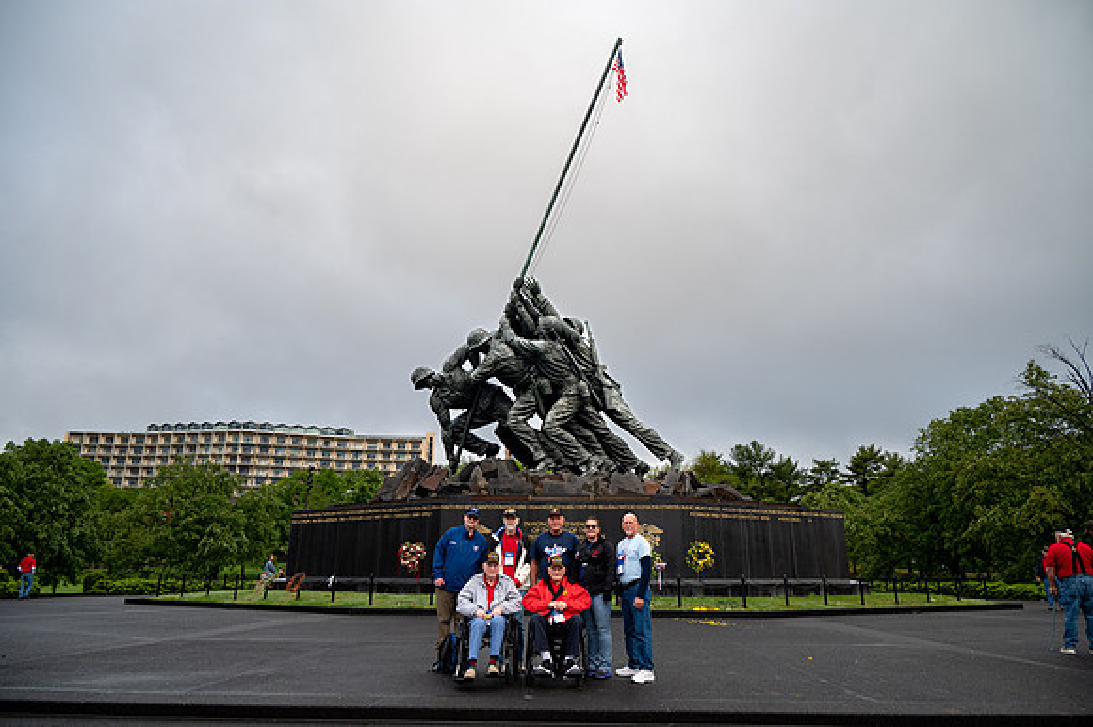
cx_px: 546
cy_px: 364
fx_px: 728
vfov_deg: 53.1
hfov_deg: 73.8
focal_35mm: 24
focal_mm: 24
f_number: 6.3
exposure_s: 1/100
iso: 110
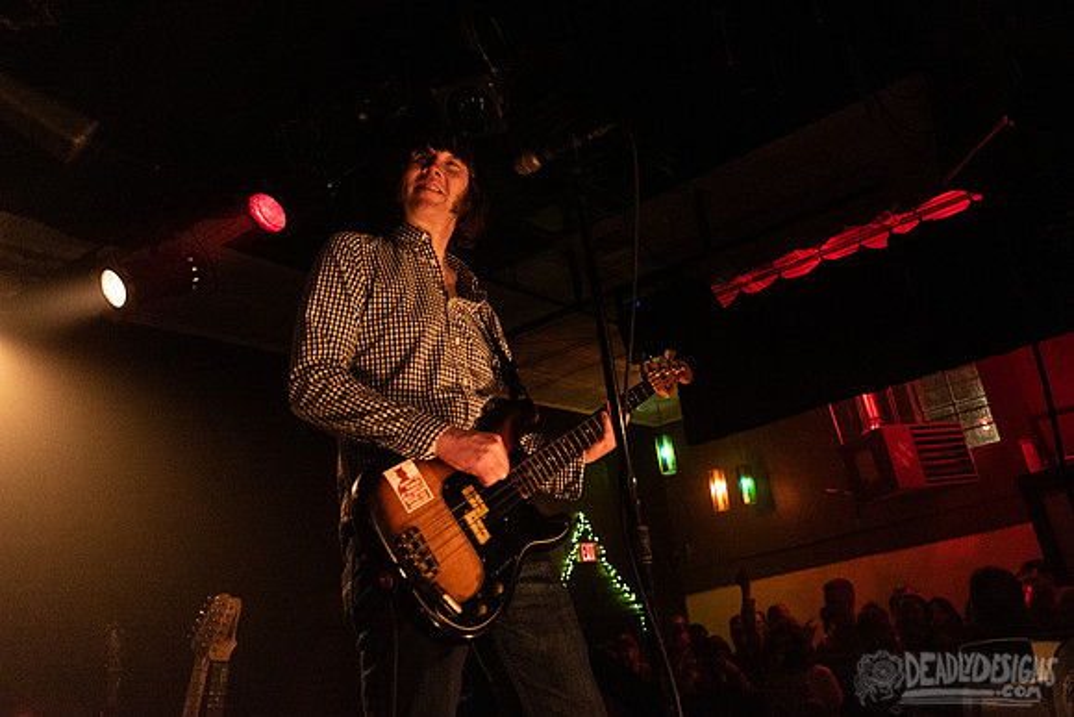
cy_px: 279
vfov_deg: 44.3
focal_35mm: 29
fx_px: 875
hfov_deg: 62.6
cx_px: 636
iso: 3200
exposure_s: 1/125
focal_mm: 24
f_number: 3.2
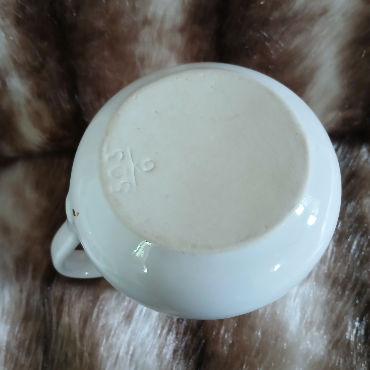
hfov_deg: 52.5
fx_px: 375
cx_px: 183
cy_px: 198
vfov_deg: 52.5
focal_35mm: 31
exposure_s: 1/25
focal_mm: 3.98
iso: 400
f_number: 1.8
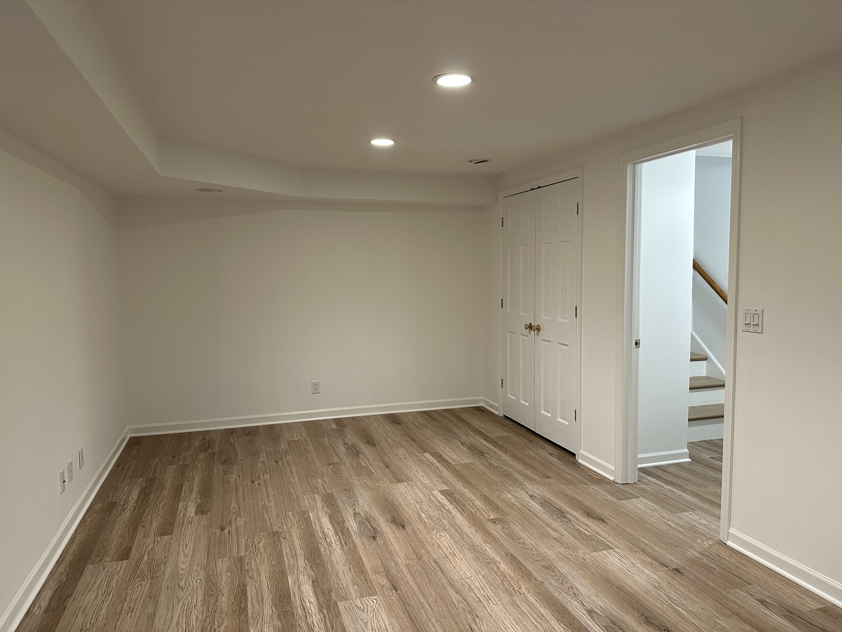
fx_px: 584
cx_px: 421
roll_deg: +0.3
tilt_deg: -4.4
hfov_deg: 71.6
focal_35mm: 24
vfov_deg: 56.8
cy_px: 316
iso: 250
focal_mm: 6.86
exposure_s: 1/60
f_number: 1.78
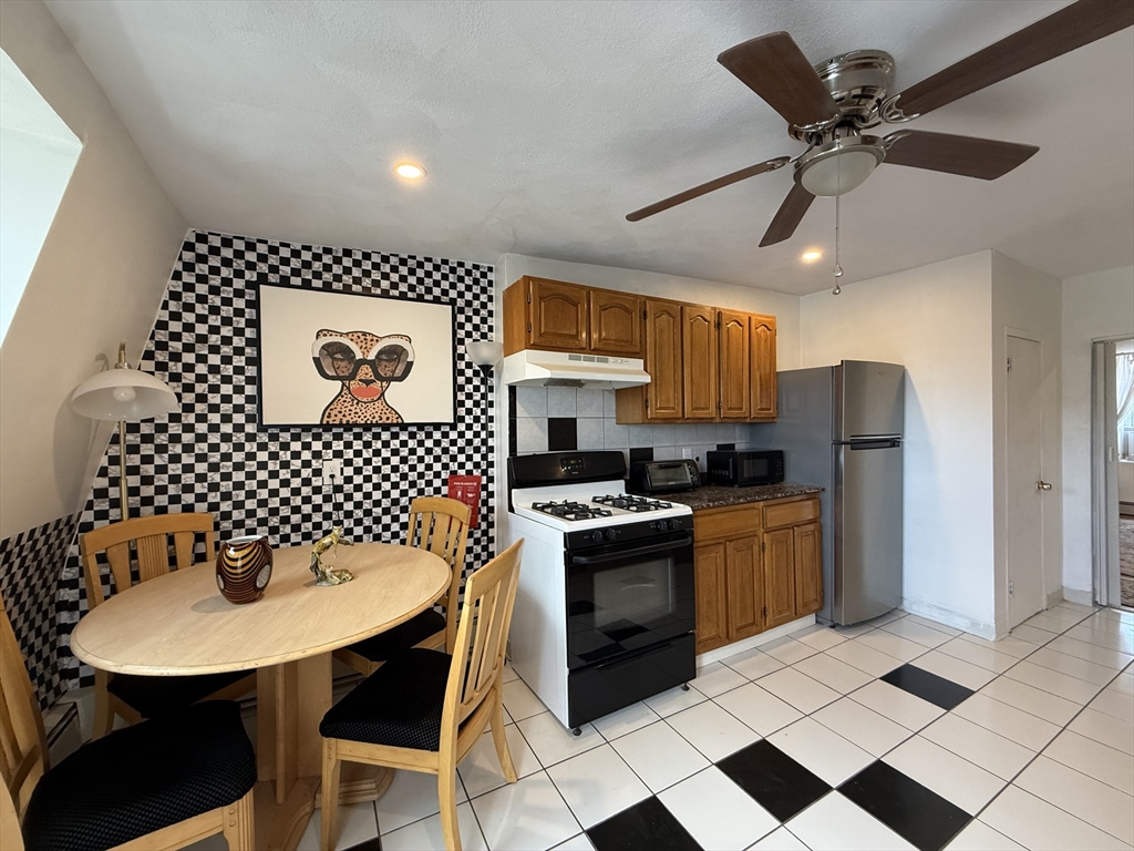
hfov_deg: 102.1
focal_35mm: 14
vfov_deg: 85.7
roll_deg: -0.5
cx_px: 567
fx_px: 459
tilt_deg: +0.1
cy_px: 426
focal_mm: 2.22
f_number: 2.2
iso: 250
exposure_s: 1/60
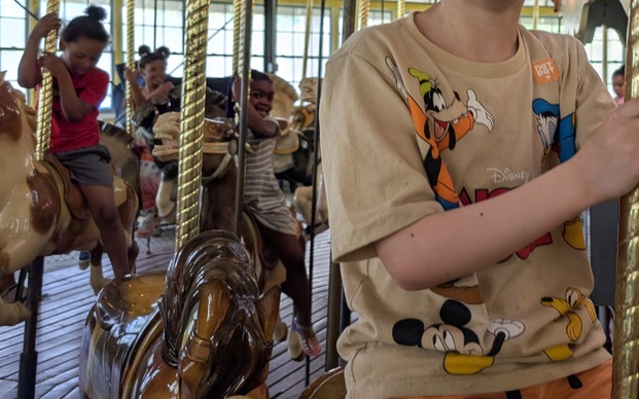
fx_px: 731
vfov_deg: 29.8
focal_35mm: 42
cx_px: 525
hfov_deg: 44.5
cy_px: 79
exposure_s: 1/120
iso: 46
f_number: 1.68
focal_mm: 6.9
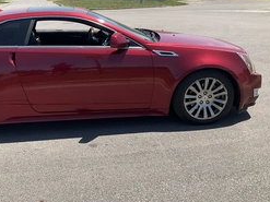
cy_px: 102
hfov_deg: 39.5
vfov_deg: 30.9
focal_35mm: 47
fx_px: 366
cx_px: 73
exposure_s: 1/1534
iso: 25
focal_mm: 3
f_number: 1.8
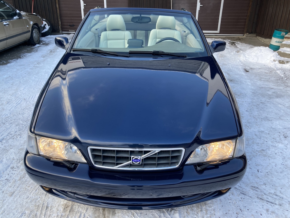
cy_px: 109
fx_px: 235
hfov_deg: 63.4
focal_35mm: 28
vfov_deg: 49.7
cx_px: 145
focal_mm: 3.99
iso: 20
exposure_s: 1/123
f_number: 1.8
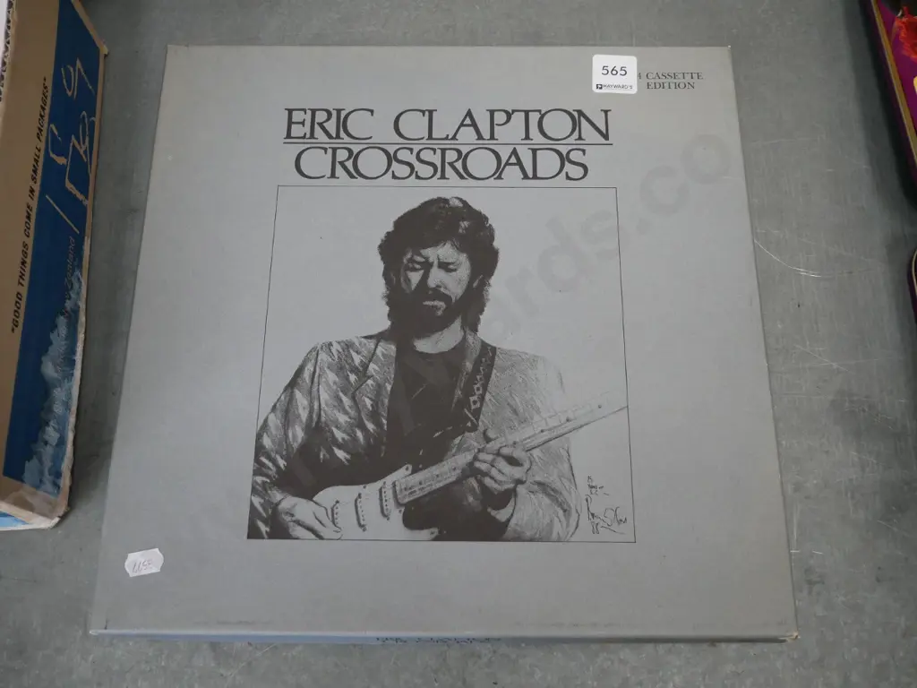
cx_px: 458
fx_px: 901
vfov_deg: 41.8
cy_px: 344
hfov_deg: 54.0
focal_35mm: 34
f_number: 4
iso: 1600
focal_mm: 17
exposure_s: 1/60
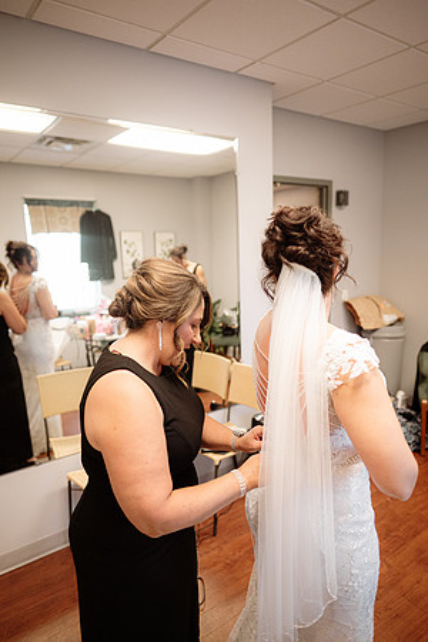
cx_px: 214
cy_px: 321
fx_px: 428
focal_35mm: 24
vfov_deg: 73.7
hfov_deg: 53.1
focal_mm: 24
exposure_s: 1/320
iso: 1250
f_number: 2.2
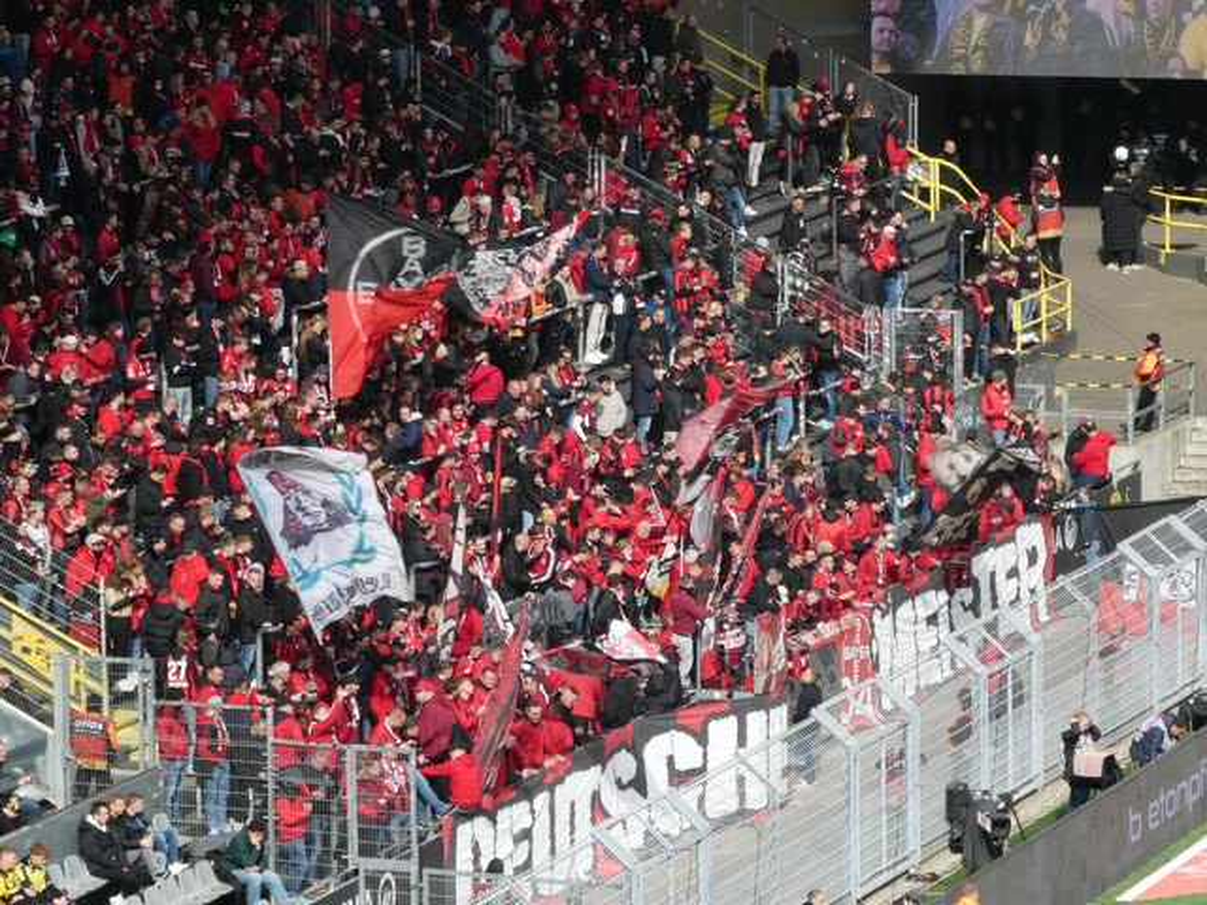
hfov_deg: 9.2
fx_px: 7462
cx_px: 604
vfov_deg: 6.9
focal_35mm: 214
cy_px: 452
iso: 80
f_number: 5.6
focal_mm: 38.4
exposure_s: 1/100
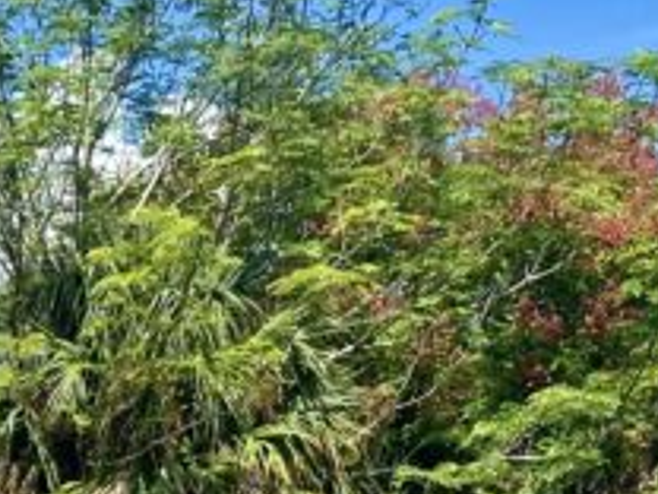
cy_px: 703
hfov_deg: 14.6
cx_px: -263
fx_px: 2433
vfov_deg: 11.2
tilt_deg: +2.3
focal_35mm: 128
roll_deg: -0.6
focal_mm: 4.25
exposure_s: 1/2967
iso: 32
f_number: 1.8
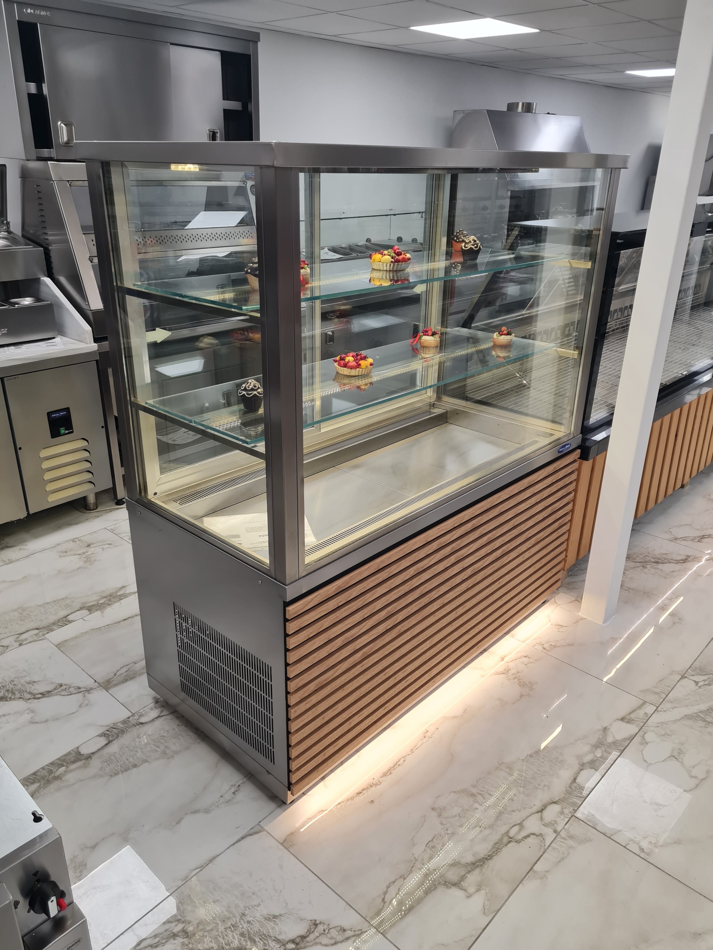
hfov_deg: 53.1
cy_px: 475
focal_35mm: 26
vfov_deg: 67.3
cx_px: 356
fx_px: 714
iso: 80
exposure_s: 1/100
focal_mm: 5.4
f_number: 1.8
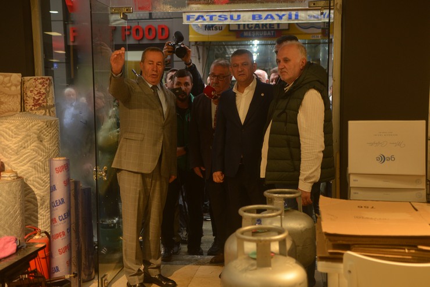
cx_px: 215
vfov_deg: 28.1
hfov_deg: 41.1
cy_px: 144
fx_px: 574
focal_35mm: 48
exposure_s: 1/320
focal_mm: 48
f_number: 3.2
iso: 1600
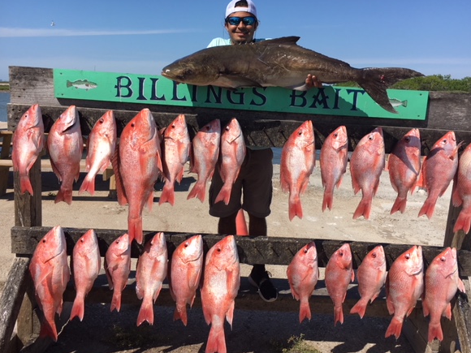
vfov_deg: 44.1
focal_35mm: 32
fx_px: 435
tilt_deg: -8.9
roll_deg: -0.7
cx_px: 241
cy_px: 165
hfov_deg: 56.8
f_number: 2.2
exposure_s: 1/2079
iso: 25
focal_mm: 4.15
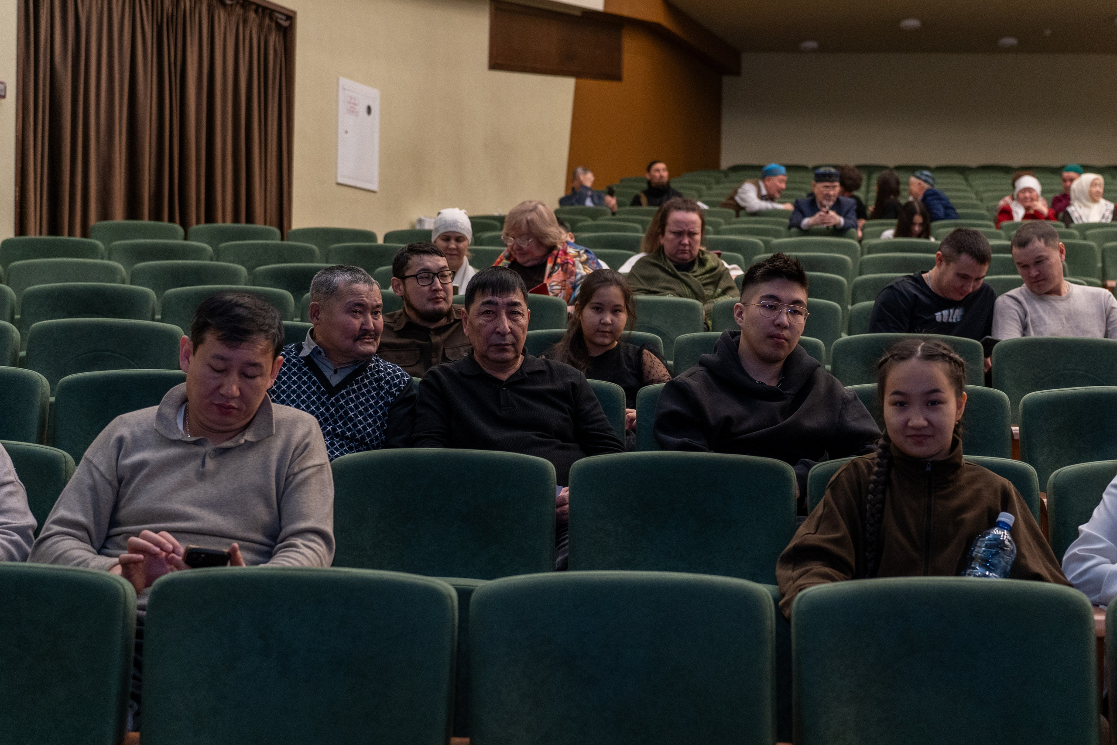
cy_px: 381
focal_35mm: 51
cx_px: 577
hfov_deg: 38.7
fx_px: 1588
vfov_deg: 26.4
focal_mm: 41
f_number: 3.2
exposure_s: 1/160
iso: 1600
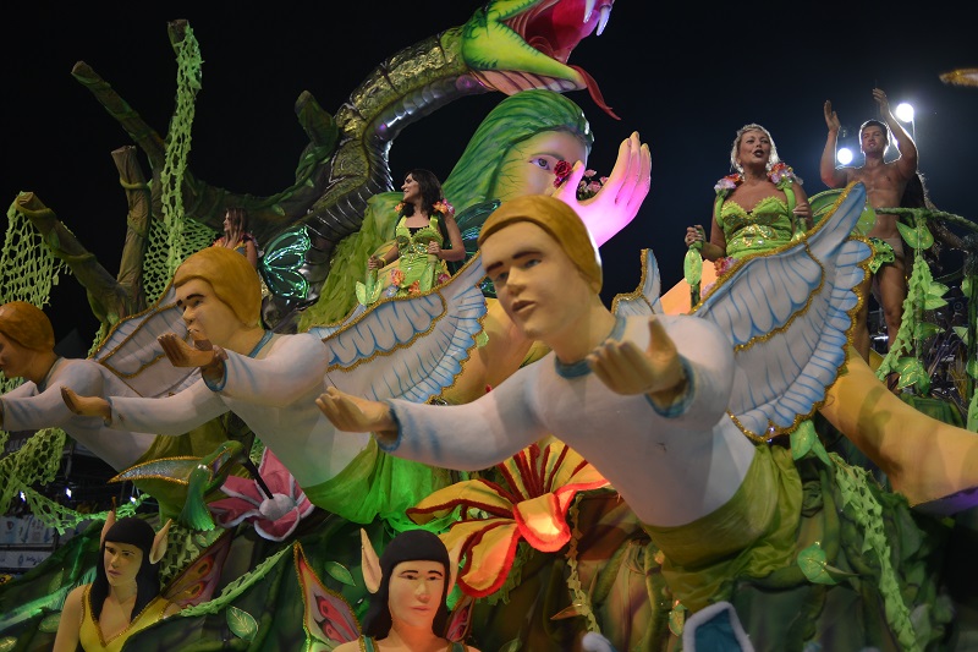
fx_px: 951
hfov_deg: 54.4
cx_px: 489
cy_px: 326
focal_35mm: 35
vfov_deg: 37.8
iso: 400
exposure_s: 1/400
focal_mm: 35
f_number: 2
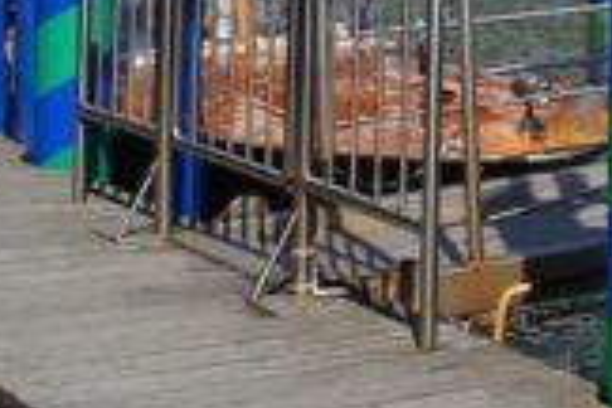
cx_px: 1148
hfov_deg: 13.6
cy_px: -366
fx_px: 2261
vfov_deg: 9.7
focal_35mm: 133
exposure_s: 1/500
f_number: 11
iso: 400
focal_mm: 18
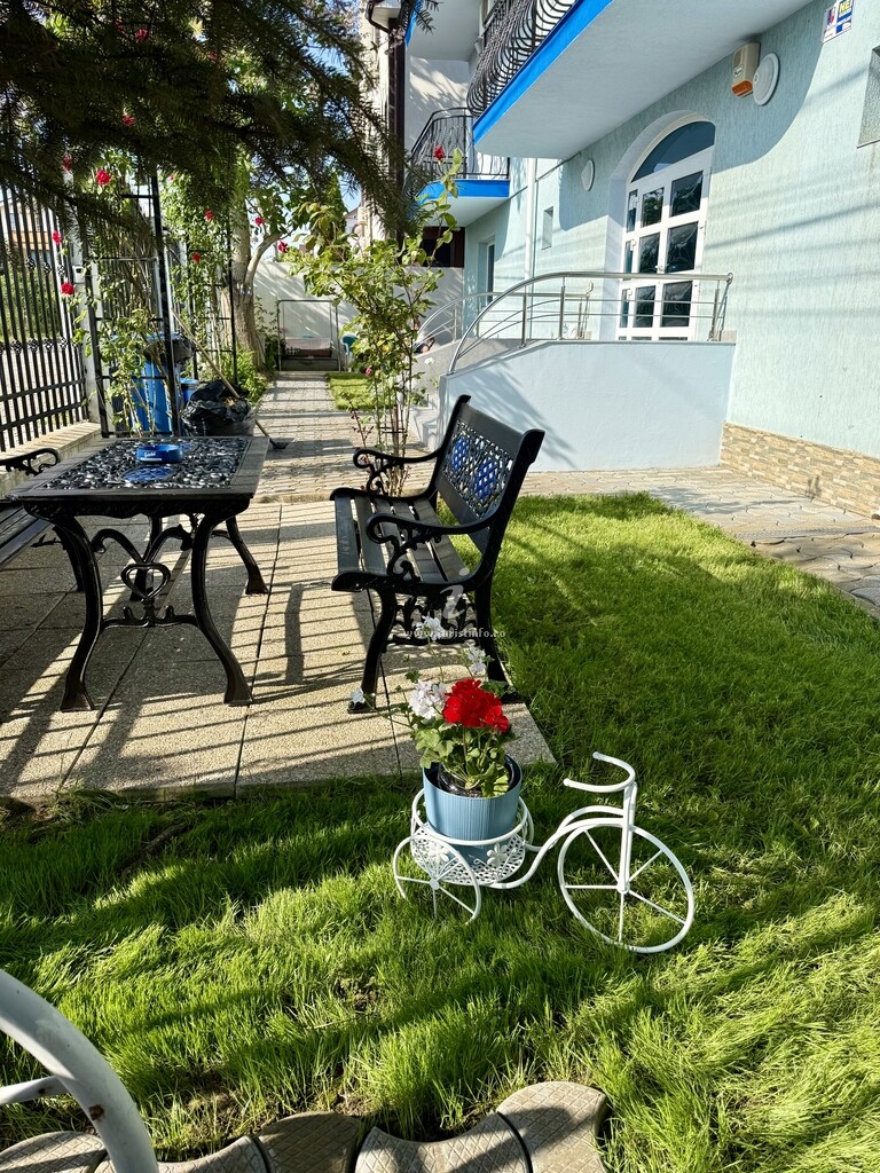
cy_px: 586
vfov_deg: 71.6
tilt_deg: -15.8
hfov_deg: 56.8
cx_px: 440
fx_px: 813
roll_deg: -0.8
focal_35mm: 24
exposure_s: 1/2703
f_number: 1.78
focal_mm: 6.76
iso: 80
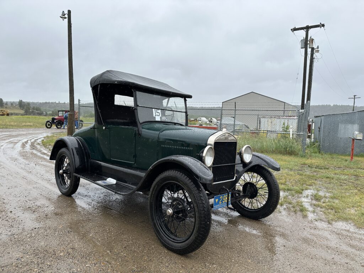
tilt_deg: -4.7
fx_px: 252
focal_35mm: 24
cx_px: 182
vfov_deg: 56.8
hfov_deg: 71.6
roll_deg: -2.0
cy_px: 136
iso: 80
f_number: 1.78
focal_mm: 6.86
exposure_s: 1/850
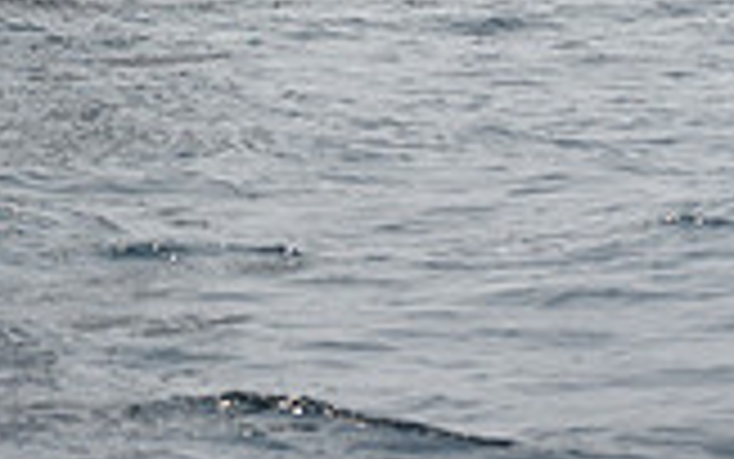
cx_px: -47
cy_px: -832
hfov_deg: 7.7
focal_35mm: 272
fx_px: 5443
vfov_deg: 4.7
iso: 250
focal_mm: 75
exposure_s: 1/3200
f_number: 5.6
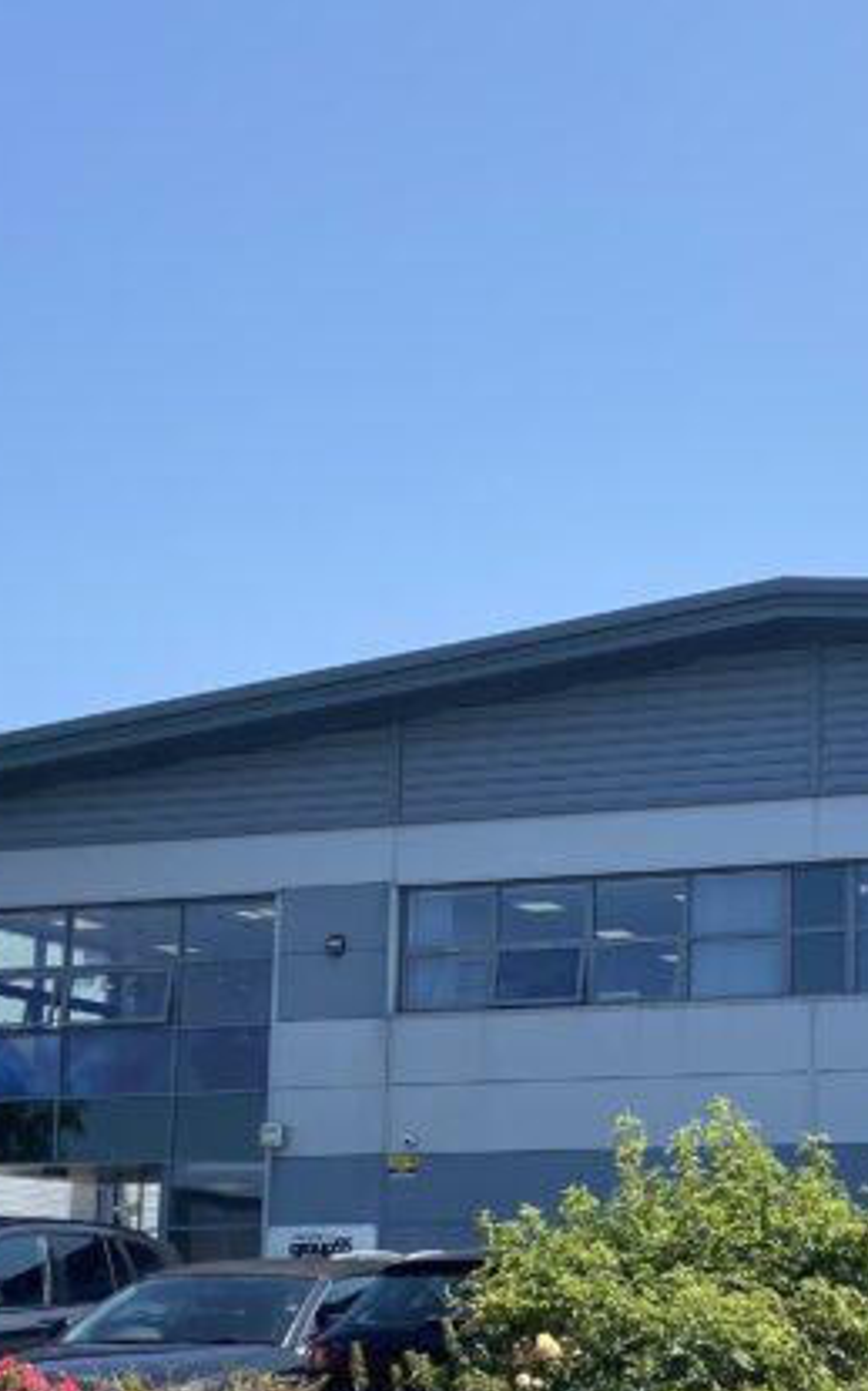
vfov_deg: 29.7
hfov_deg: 18.5
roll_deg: +1.0
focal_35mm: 68
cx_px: 915
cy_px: 1039
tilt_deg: +11.3
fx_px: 2576
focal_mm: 4.25
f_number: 1.8
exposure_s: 1/2410
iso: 32
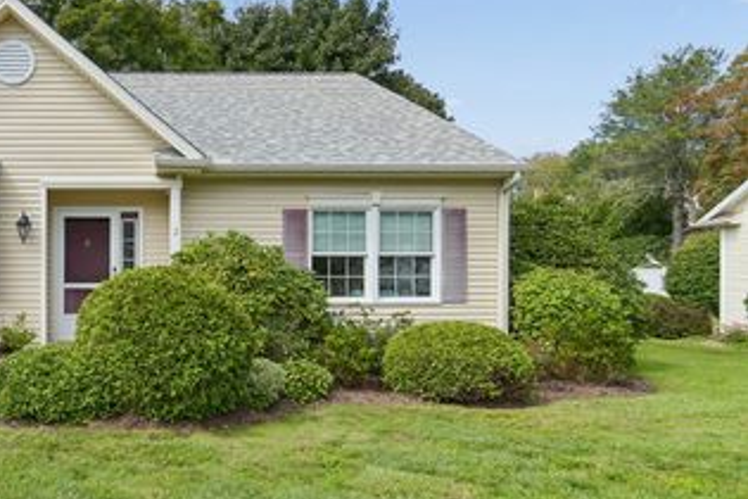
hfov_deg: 62.1
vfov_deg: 47.6
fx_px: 561
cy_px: 305
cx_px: 157
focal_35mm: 27
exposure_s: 1/640
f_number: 11
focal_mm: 17
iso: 400
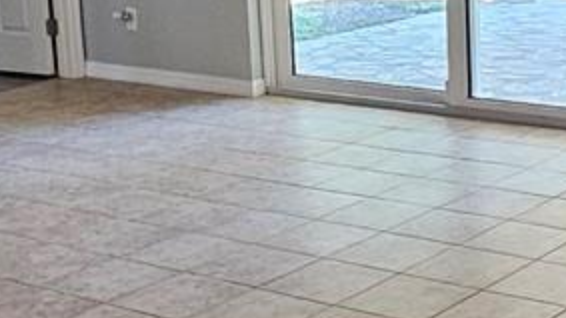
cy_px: 32
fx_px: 1200
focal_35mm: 80
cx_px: 560
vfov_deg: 14.9
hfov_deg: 25.3
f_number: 2.2
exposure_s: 1/30
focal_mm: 2.2
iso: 400
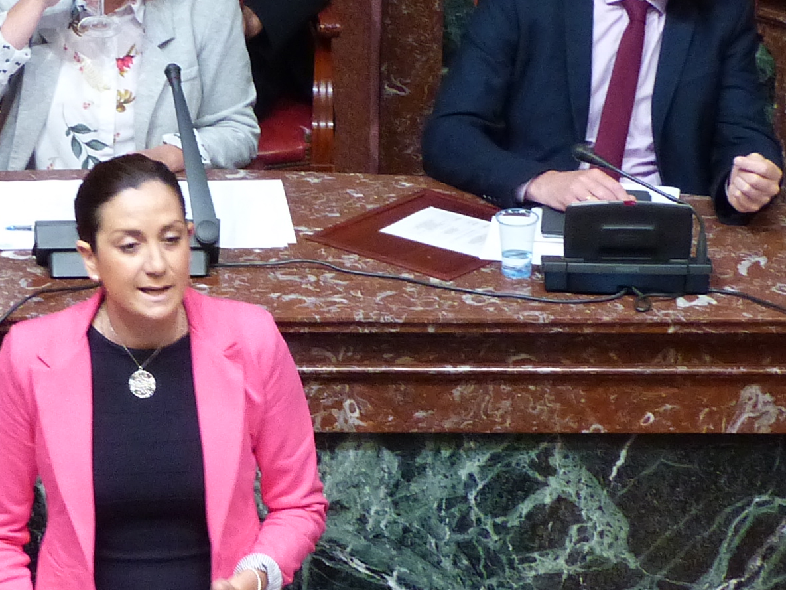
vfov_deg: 6.1
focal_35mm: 243
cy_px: 435
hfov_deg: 8.1
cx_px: 186
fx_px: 5518
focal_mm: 13
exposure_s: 1/25
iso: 400
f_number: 2.8
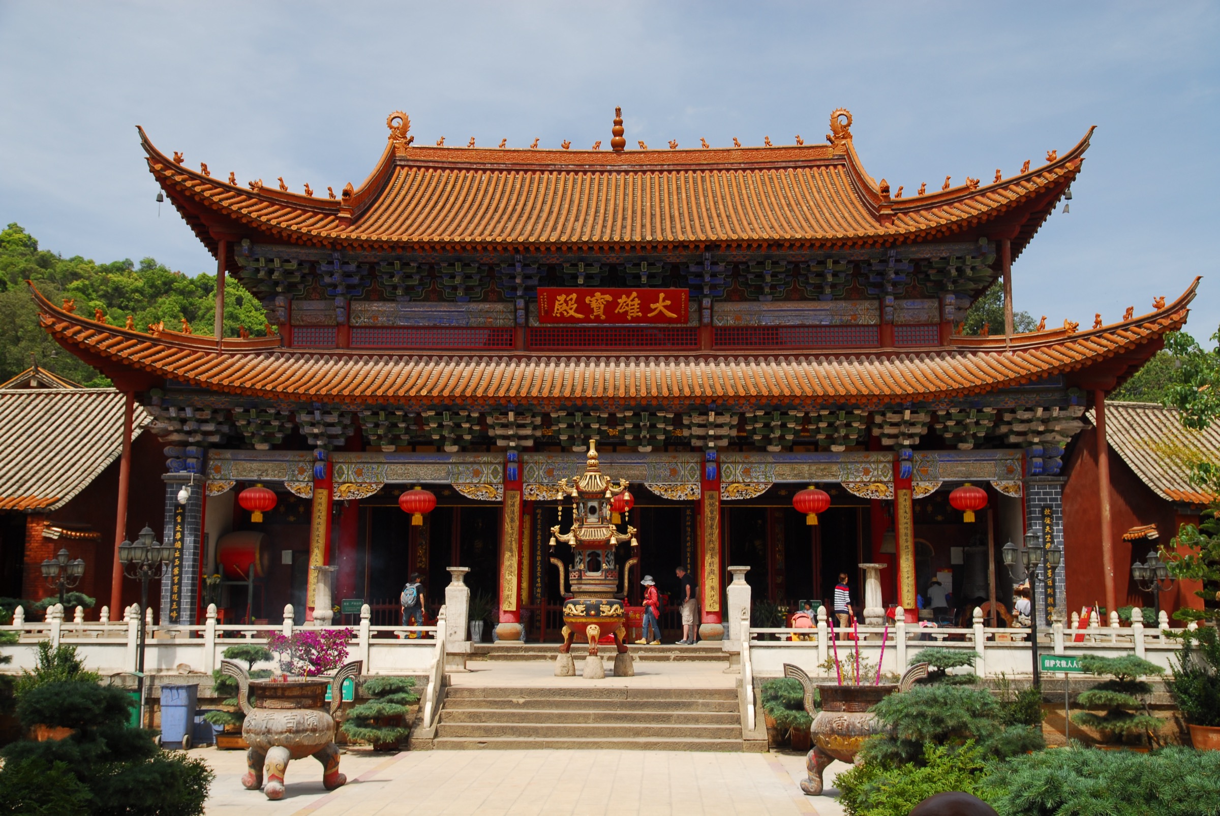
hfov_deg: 49.5
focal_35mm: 39
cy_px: 408
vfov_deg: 34.3
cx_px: 610
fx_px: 1323
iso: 100
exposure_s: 1/200
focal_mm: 26
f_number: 7.1
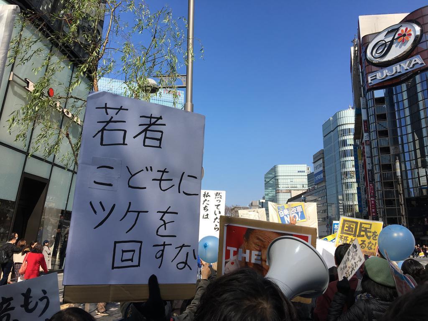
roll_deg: -1.5
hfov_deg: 61.7
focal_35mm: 29
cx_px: 214
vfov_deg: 48.2
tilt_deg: +13.0
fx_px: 359
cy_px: 160
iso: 25
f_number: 2.2
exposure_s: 1/1832
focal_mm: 4.15
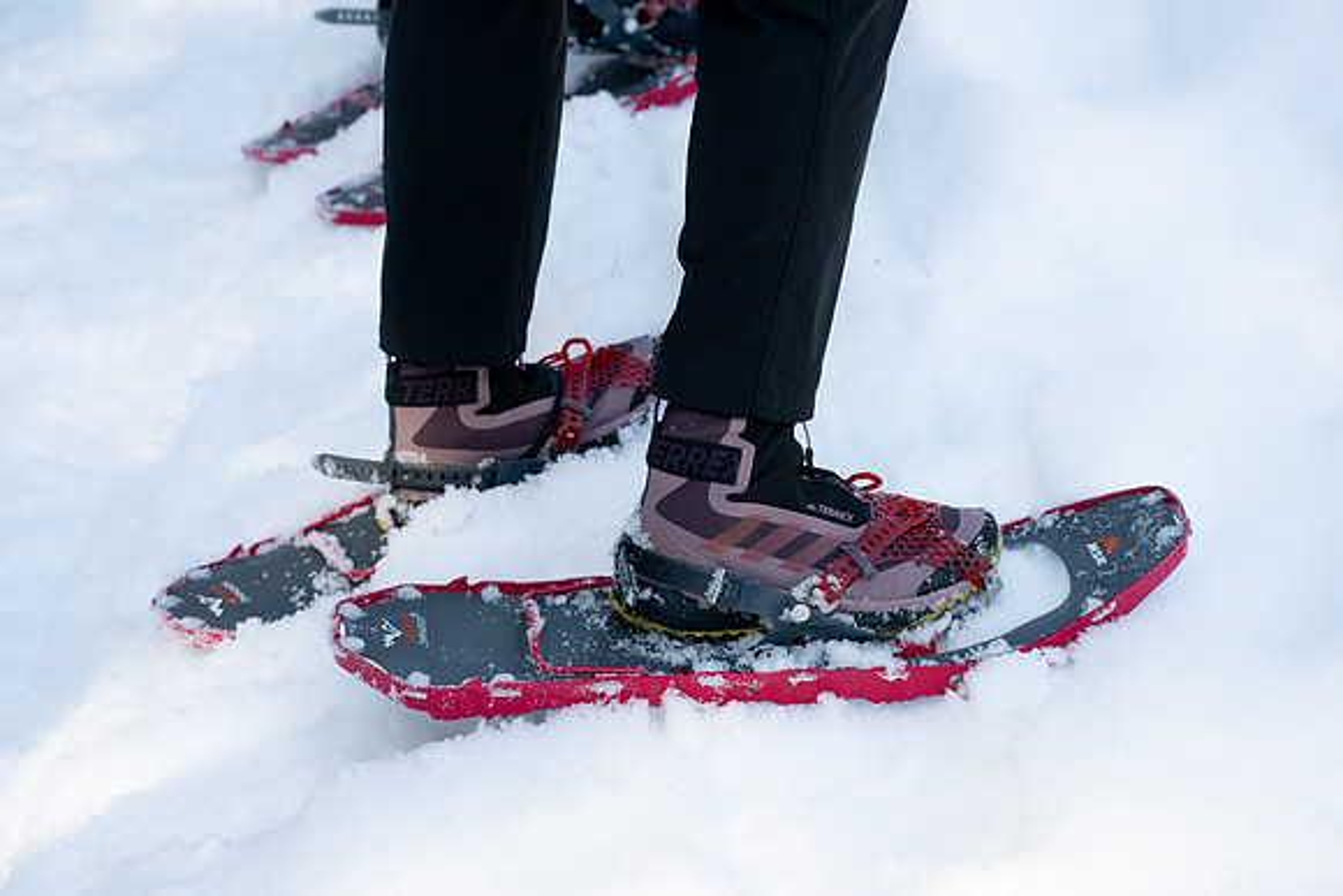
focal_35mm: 77
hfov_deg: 26.4
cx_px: 670
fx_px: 2865
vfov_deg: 17.8
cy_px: 439
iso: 400
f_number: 5
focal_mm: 70
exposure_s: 1/500
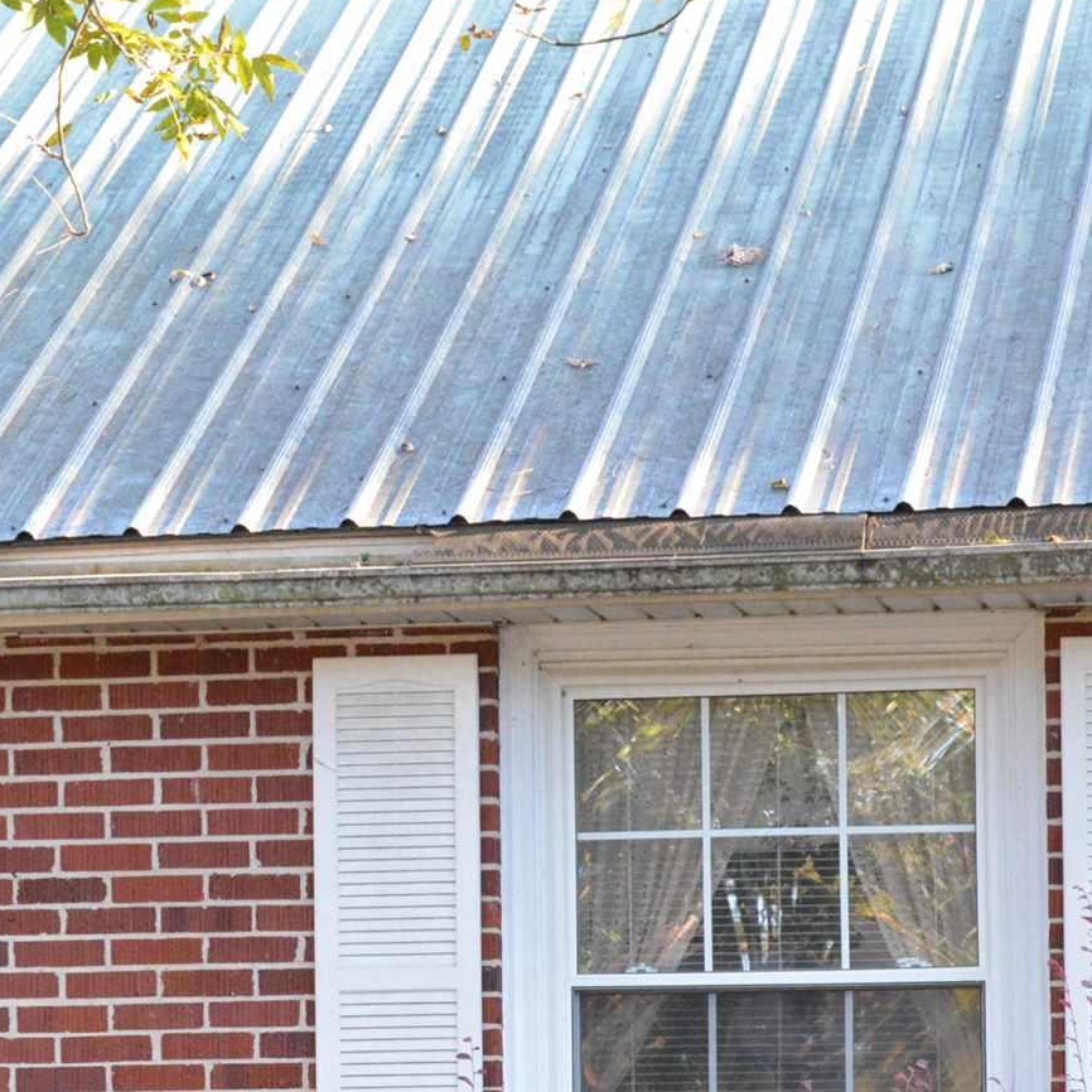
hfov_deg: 8.1
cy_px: 1072
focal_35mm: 211
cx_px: -557
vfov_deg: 8.3
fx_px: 7531
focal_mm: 70
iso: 6400
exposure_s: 1/320
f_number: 9
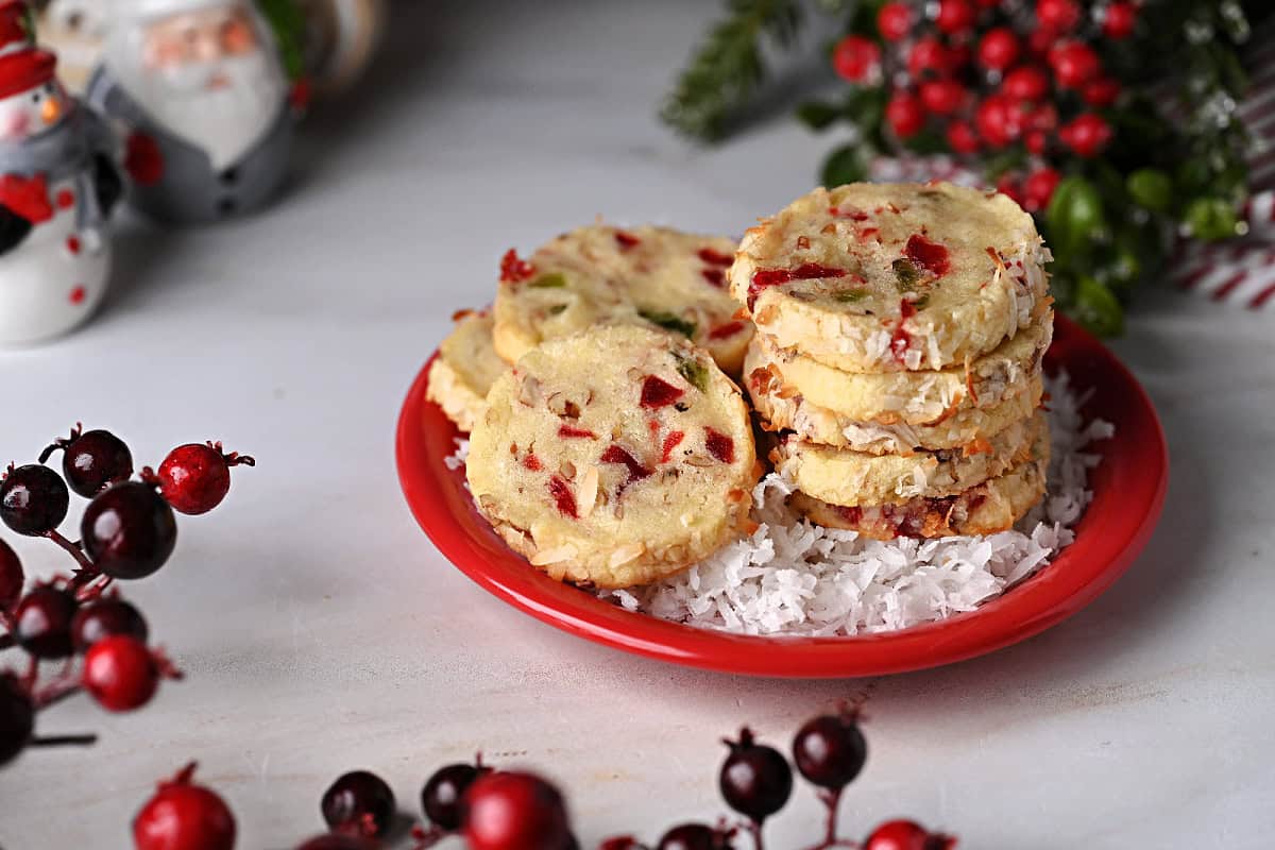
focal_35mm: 105
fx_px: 3718
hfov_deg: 19.5
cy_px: 425
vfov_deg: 13.0
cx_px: 638
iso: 200
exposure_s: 1/200
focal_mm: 105
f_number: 5
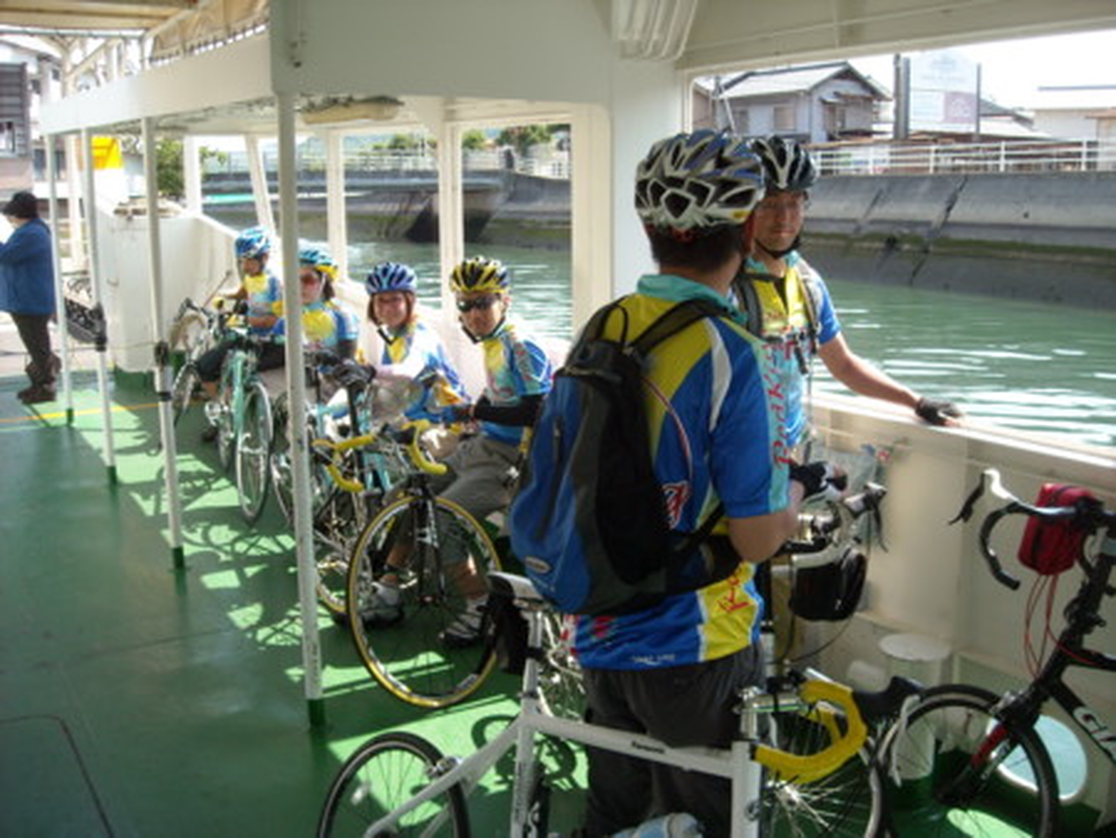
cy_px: 419
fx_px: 1129
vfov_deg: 40.7
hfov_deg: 52.6
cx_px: 558
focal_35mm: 35
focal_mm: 5.7
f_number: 2.8
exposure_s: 1/250
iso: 64
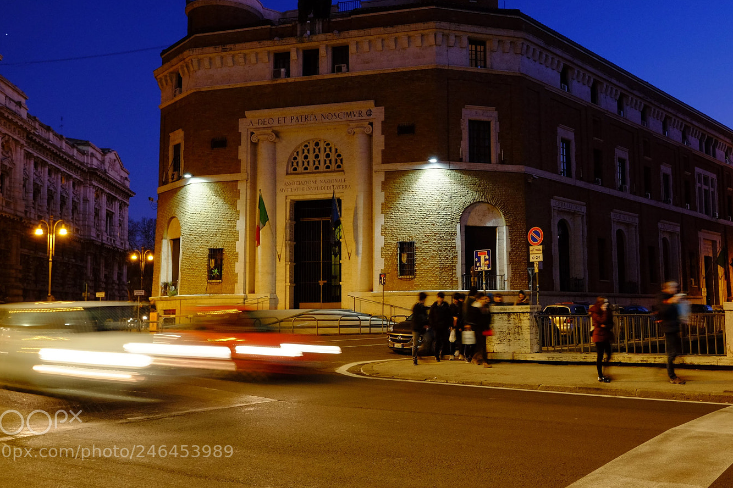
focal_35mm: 30
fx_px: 611
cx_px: 385
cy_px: 202
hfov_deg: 61.9
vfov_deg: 43.4
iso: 800
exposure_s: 1/4
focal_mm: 16.6
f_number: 4
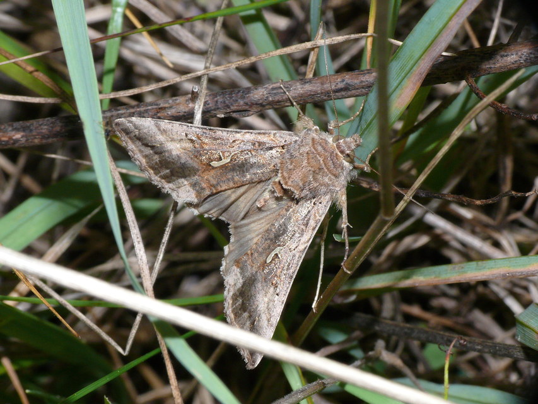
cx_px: 269
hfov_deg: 15.1
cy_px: 202
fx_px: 2036
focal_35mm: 131
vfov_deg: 11.3
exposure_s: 1/640
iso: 200
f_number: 11
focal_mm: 27.7
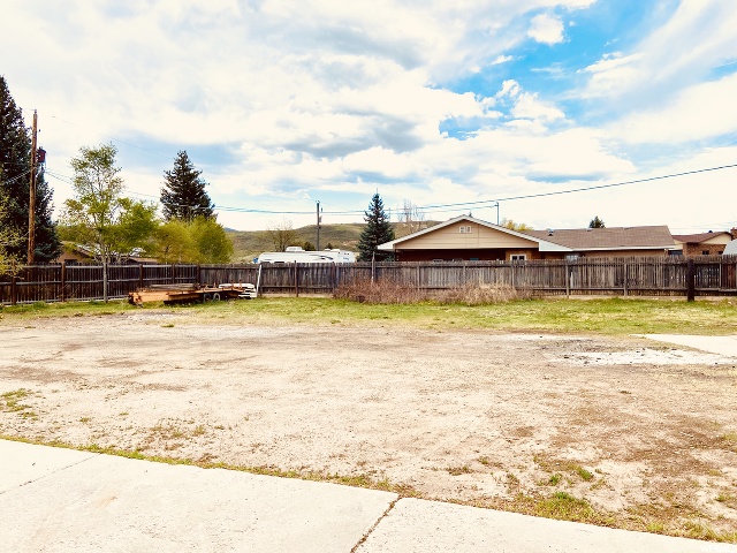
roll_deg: +0.1
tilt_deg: -0.2
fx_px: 554
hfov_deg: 67.3
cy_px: 276
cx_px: 368
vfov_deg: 53.1
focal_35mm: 26
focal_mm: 4.25
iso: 32
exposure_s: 1/1838
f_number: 1.8
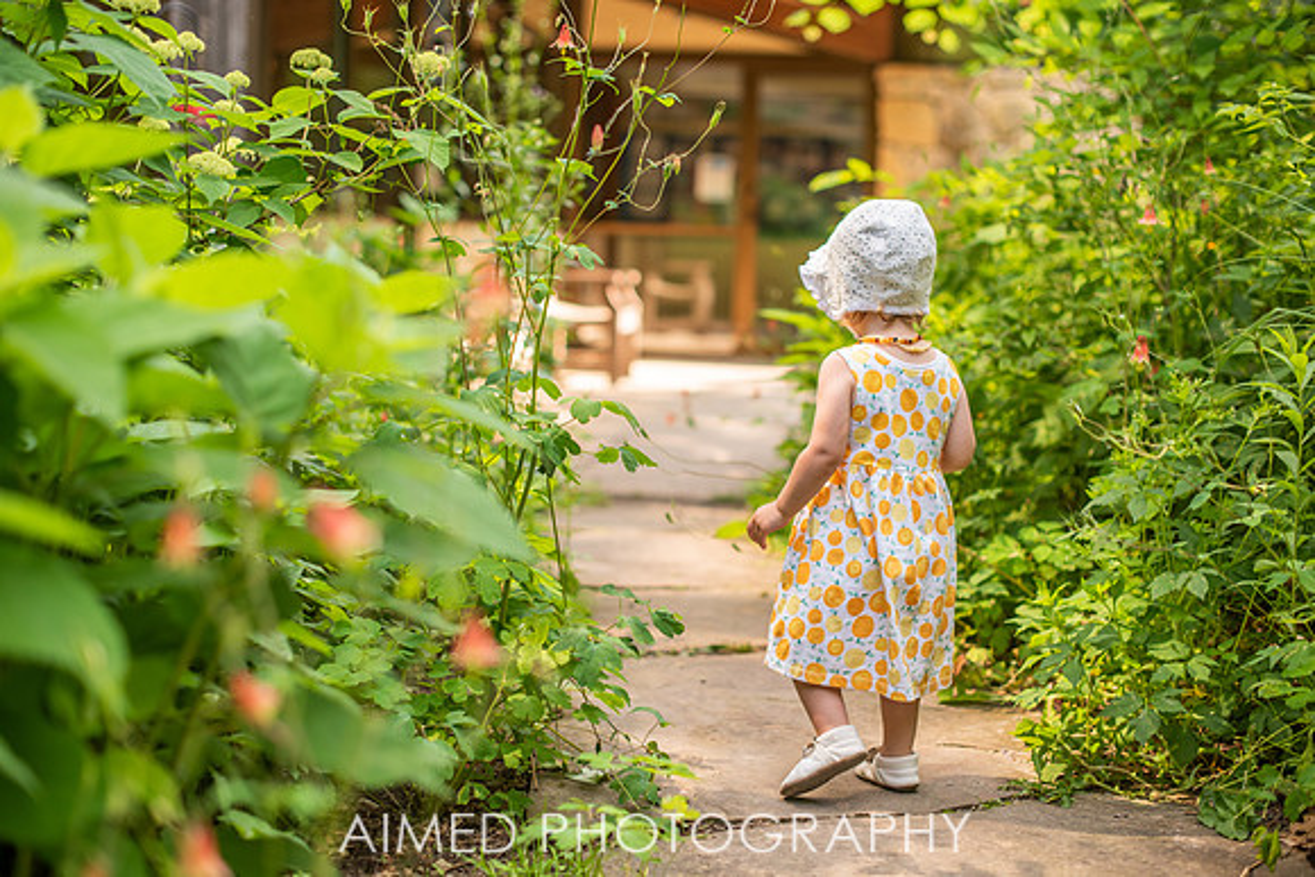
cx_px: 658
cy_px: 438
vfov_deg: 25.7
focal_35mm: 53
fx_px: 1921
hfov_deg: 37.8
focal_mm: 50
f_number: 2.2
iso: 200
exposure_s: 1/640
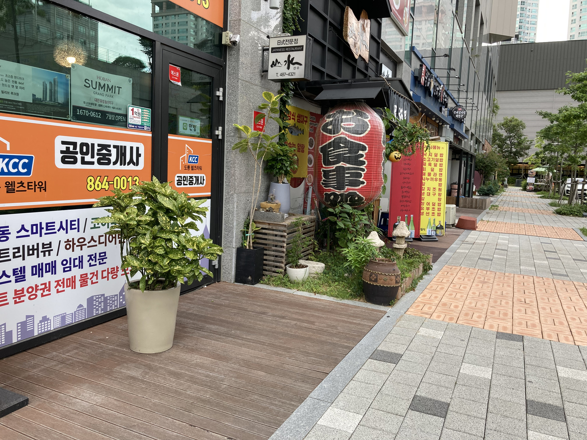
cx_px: 294
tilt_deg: -6.1
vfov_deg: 49.7
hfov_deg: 63.4
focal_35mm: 28
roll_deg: -2.3
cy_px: 220
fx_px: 475
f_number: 1.8
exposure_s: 1/128
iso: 20
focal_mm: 3.99
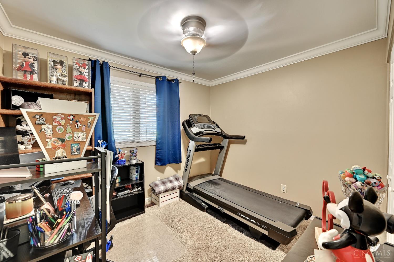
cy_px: 131
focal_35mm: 14
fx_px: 153
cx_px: 197
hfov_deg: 104.3
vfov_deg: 81.2
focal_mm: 14
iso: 400
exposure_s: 1.6
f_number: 8
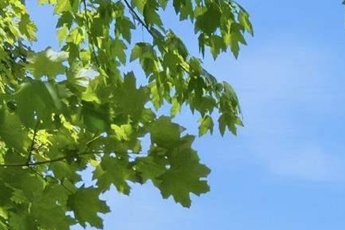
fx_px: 824
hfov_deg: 22.4
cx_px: 370
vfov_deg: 12.5
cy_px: 547
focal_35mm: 86
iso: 1600
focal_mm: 10
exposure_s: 1/4000
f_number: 4
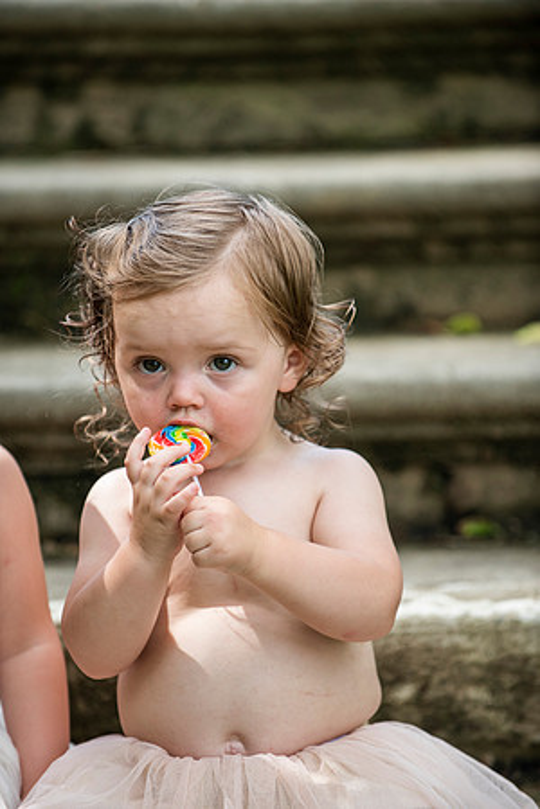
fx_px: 4500
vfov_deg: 10.3
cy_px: 404
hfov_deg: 6.9
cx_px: 270
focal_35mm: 200
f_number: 3.5
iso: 640
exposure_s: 1/1000
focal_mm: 200
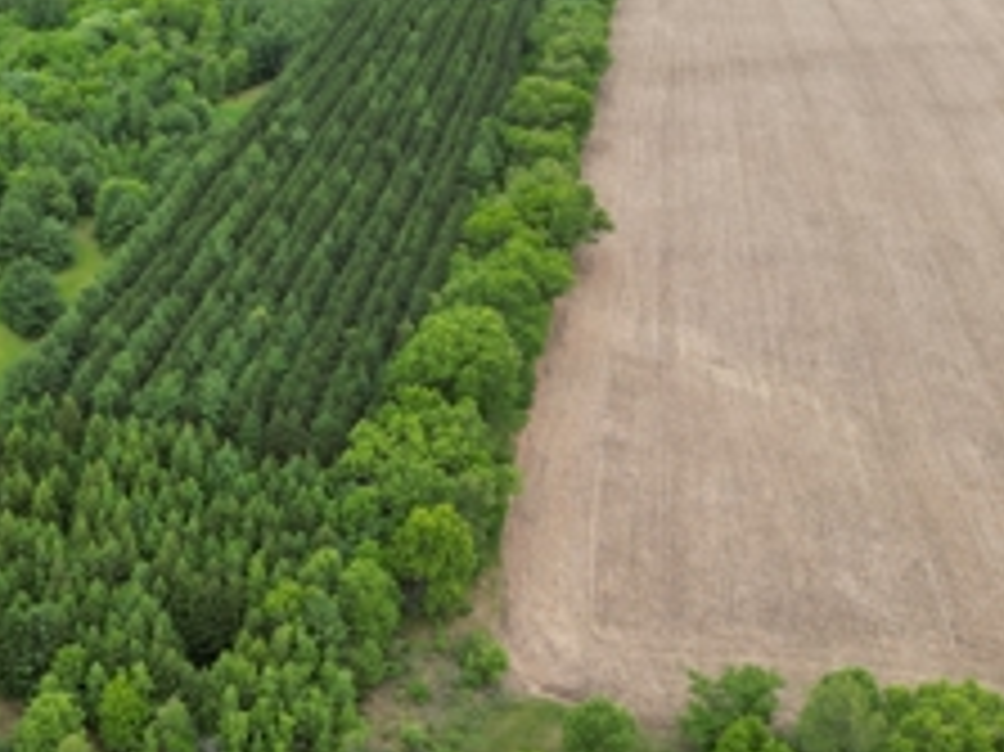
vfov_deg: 33.5
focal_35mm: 43
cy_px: 315
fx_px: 1246
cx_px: 167
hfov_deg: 41.5
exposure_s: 1/640
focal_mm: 6.72
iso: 100
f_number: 1.7
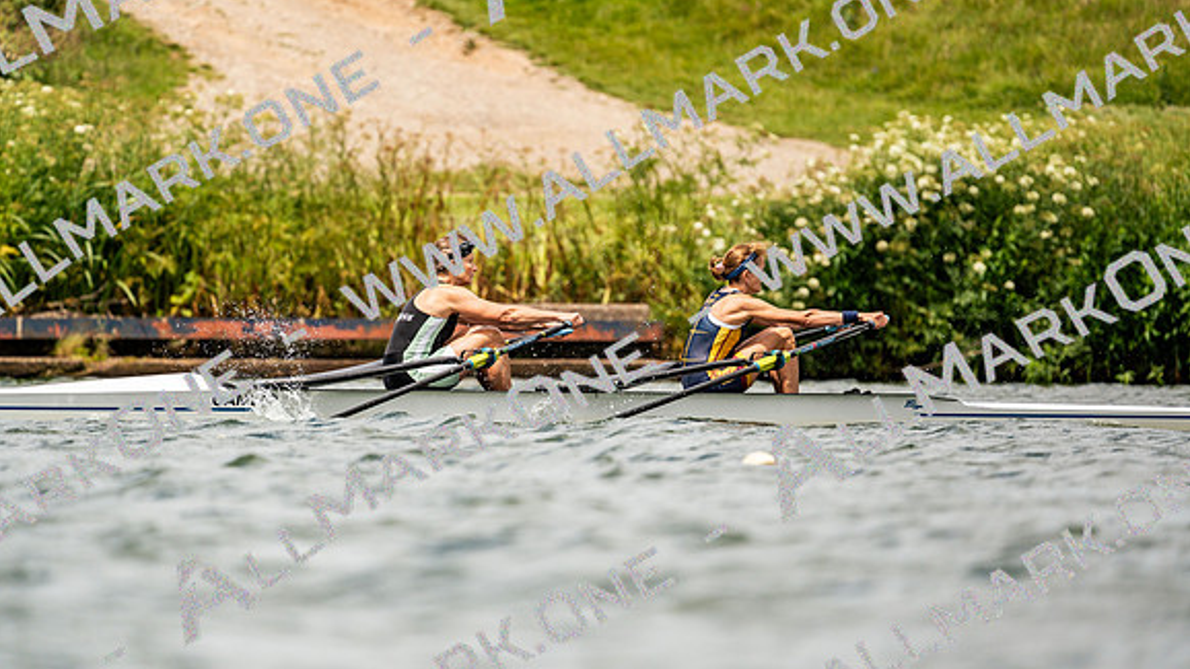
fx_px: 19909
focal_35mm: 631
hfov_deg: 3.4
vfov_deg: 1.9
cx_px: 595
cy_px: 326
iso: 320
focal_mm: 600
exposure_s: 1/2000
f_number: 6.3
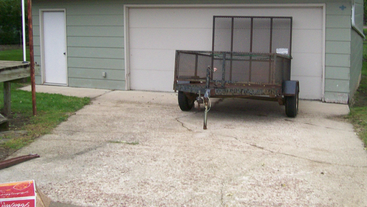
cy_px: 53
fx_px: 448
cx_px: 210
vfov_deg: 25.7
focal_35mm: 46
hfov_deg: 44.5
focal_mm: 6
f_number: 2.7
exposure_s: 1/107
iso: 140
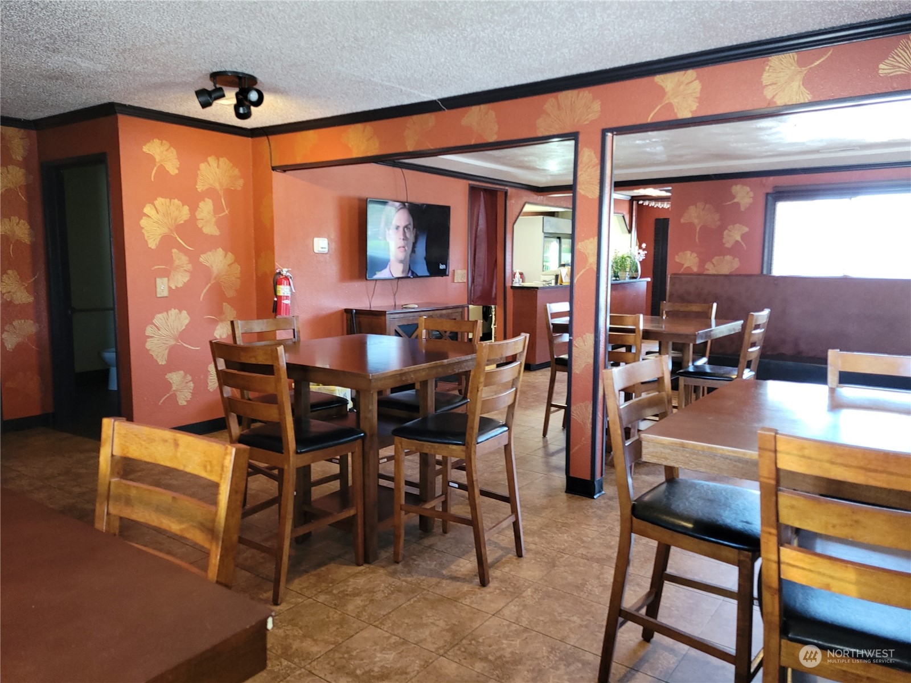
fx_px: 684
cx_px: 456
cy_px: 342
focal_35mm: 26
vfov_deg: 53.1
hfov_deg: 67.3
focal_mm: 5.4
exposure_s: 1/20
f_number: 1.8
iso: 160
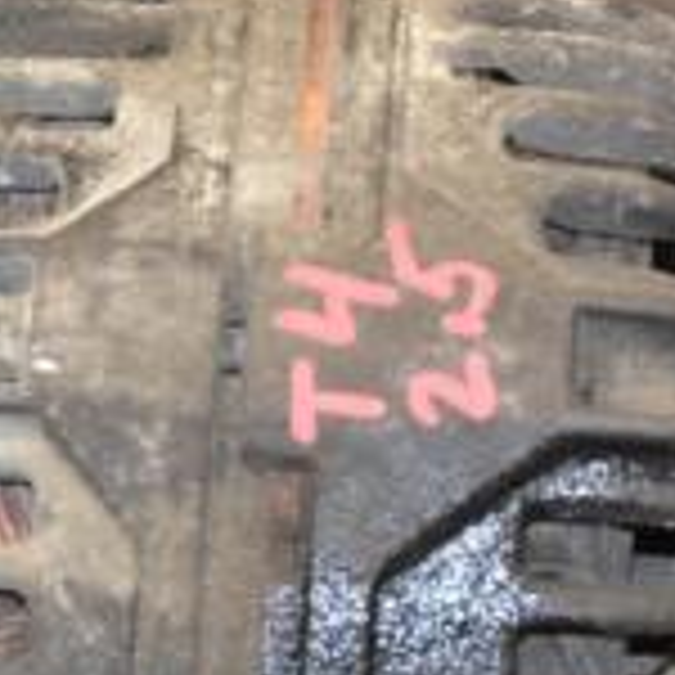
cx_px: 122
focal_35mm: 317
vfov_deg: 5.5
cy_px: 693
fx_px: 6993
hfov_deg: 5.5
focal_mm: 62
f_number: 5.3
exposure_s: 1/100
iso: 800
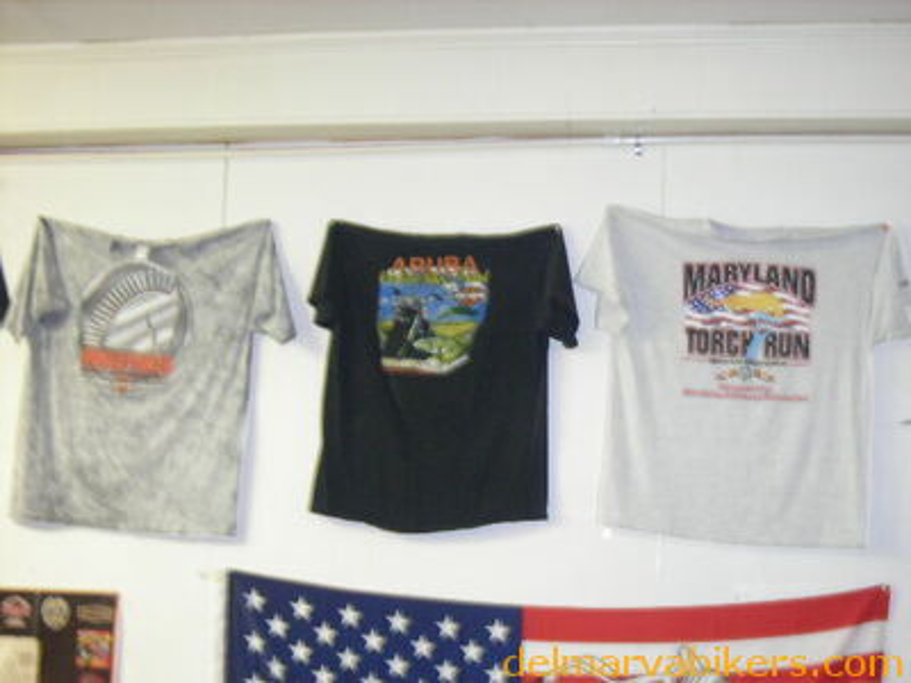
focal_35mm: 55
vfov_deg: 26.6
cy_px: 342
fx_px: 1447
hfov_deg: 34.9
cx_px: 456
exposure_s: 1/2.6
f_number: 3.6
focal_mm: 9.1
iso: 200
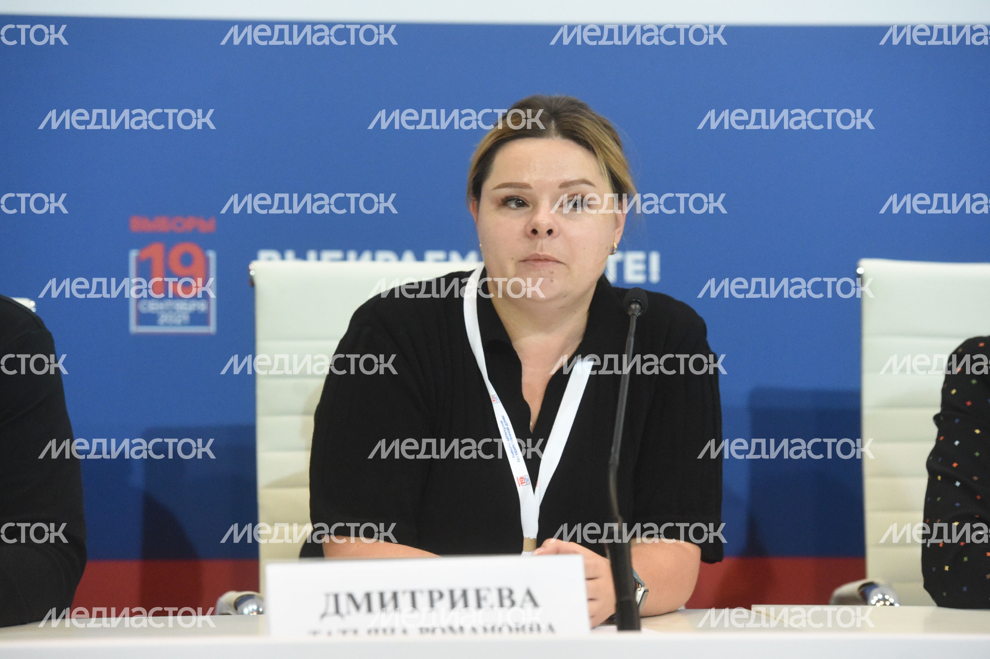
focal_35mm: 130
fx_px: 3573
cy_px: 330
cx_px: 495
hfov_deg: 15.8
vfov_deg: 10.5
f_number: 4
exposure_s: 1/500
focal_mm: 130
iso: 12800
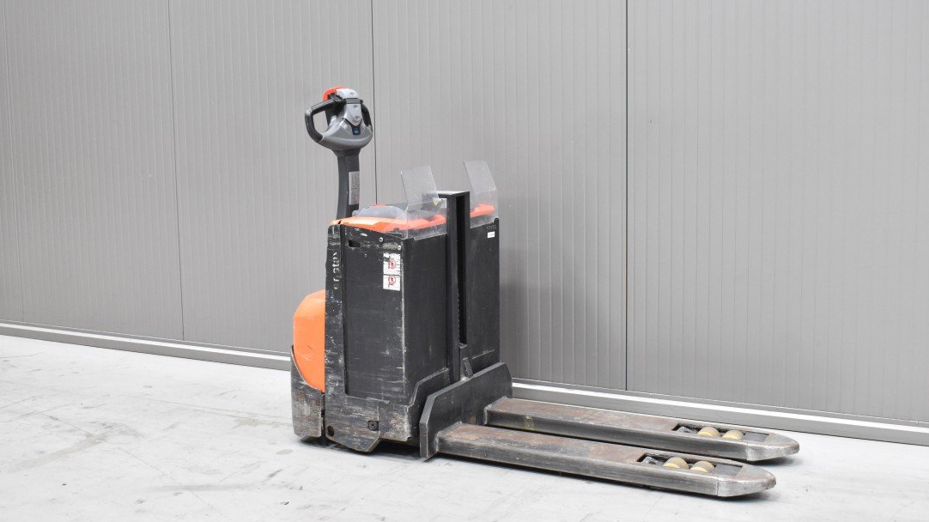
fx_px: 1073
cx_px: 490
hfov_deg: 46.8
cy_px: 245
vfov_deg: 27.3
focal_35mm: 44
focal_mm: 25
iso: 1600
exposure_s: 1/25
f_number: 5
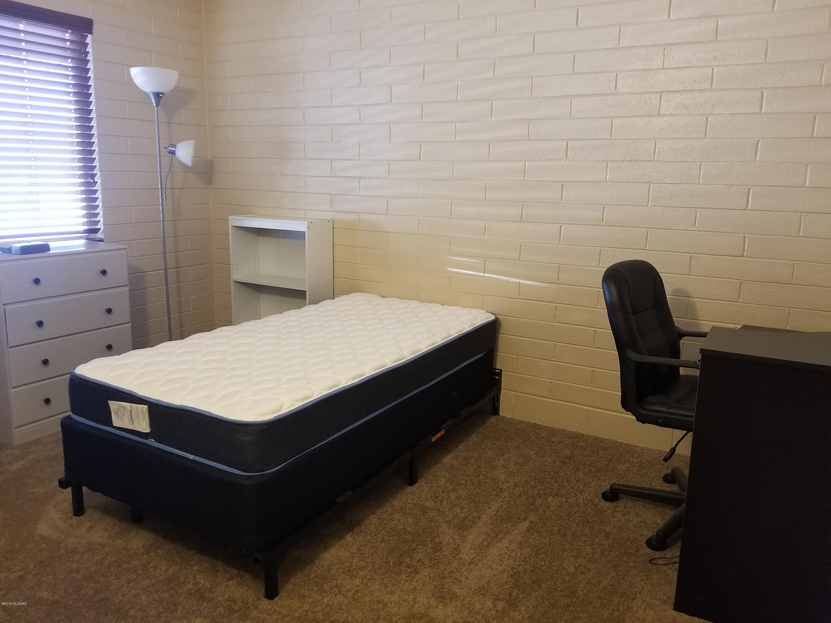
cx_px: 416
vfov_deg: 53.1
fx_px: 624
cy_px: 312
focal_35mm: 26
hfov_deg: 67.3
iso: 200
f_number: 1.7
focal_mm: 4.25
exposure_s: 1/16
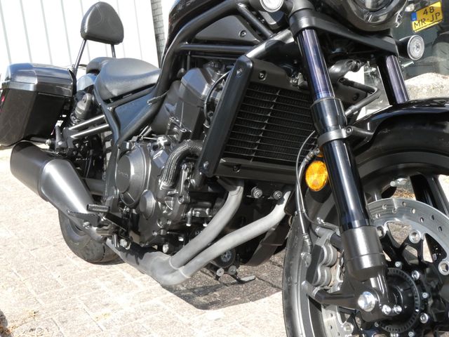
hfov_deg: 43.9
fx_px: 558
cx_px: 224
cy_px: 168
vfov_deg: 33.6
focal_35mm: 43
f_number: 5.6
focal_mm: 7.8
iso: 800
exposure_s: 1/800
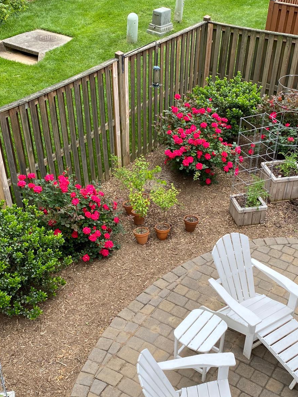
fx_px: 517
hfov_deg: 32.2
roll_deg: -2.5
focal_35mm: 45
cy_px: 240
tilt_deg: -39.3
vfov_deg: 41.9
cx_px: 159
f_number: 1.8
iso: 32
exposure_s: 1/620
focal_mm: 4.25
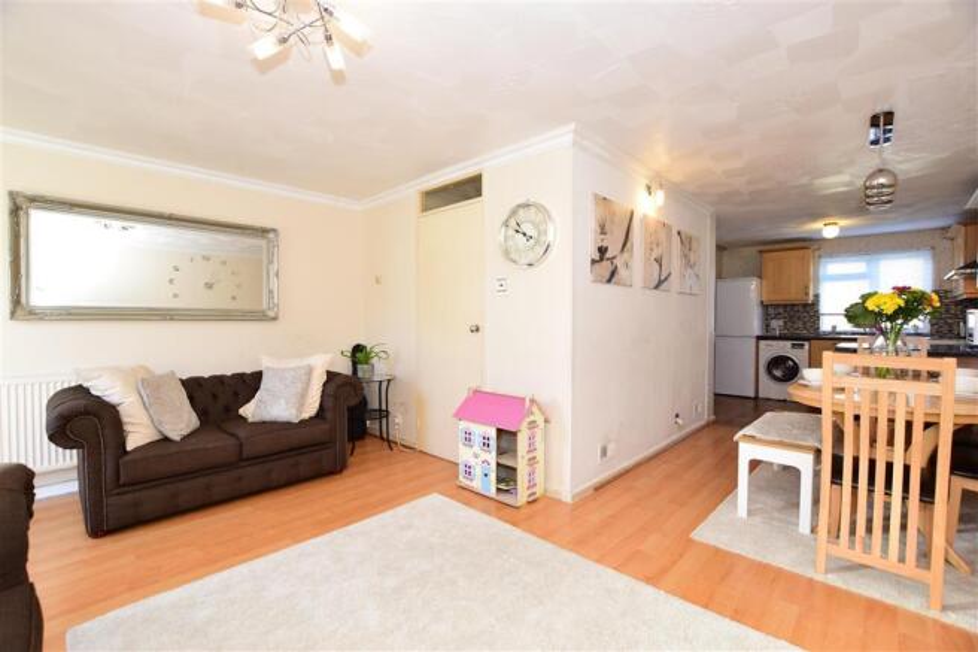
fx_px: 407
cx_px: 489
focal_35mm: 15
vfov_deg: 77.3
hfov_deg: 100.4
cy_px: 326
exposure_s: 1/40
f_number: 5.6
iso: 500
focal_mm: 10
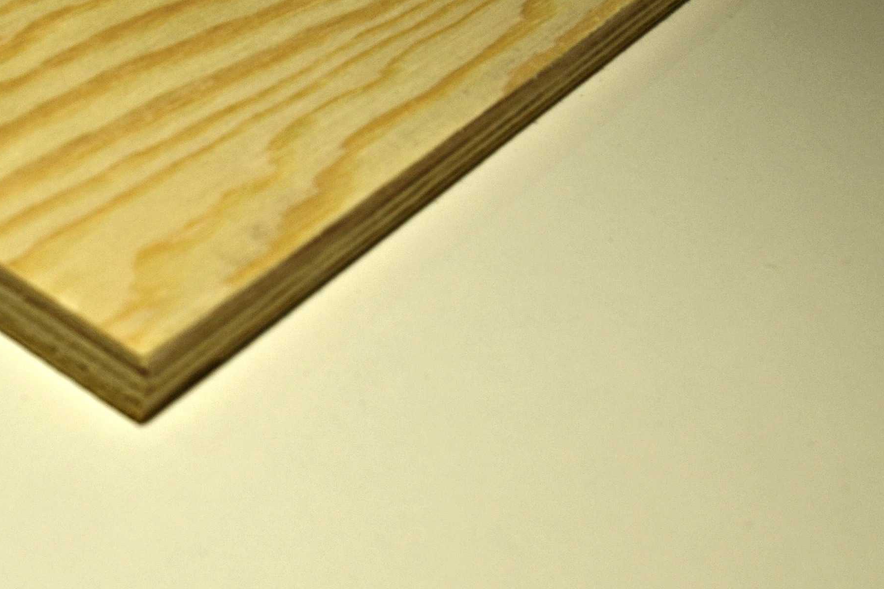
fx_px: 1498
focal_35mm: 61
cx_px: 142
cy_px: 291
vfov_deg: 22.3
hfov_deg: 31.8
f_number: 7.1
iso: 100
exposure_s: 1/200
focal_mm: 22
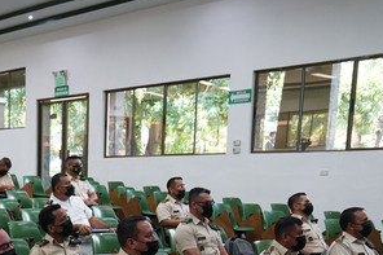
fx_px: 712
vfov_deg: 18.7
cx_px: -73
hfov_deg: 26.8
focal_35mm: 67
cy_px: 339
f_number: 2.8
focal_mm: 24
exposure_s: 1/60
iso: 800
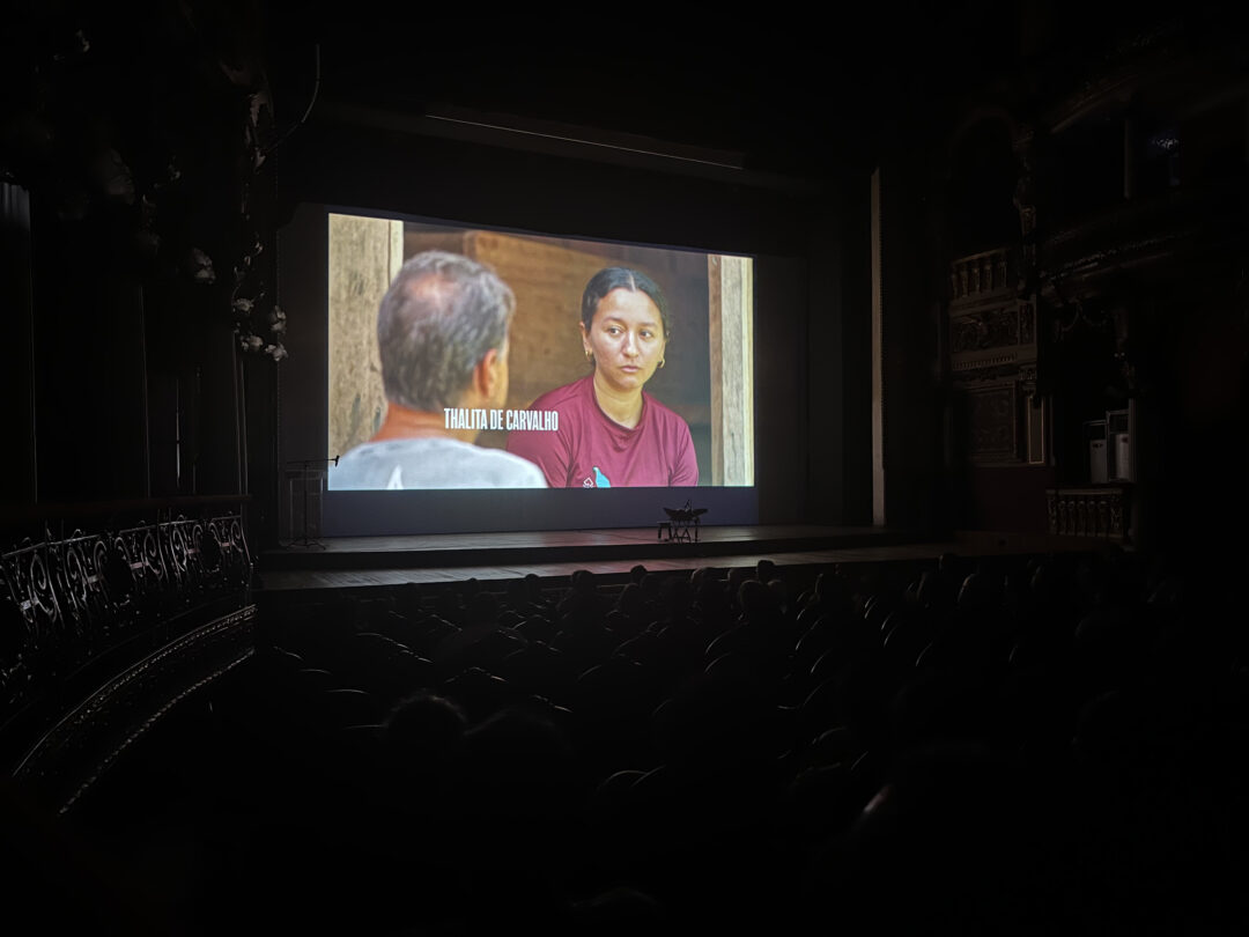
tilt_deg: +0.7
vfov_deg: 53.1
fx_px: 938
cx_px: 624
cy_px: 468
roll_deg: -0.1
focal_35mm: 26
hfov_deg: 67.3
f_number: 1.6
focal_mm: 5.1
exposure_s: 1/9
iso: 500
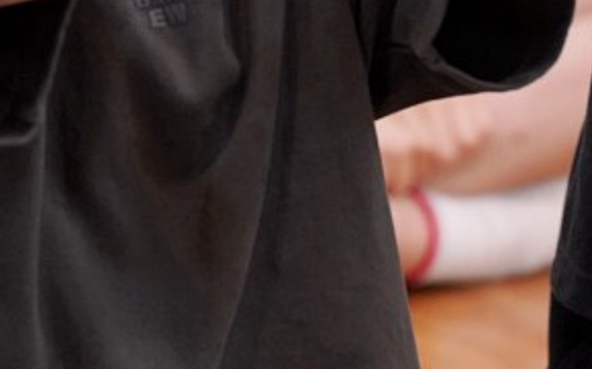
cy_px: -181
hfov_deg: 3.3
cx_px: 292
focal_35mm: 632
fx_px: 10193
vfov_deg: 2.1
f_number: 4
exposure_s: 1/250
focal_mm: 200
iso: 3200
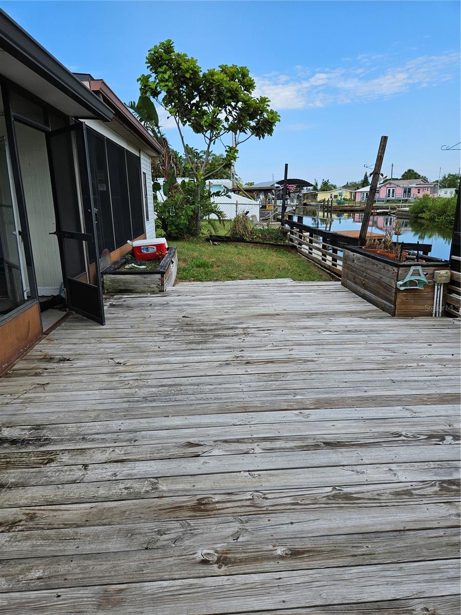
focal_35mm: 23
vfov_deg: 73.9
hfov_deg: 58.9
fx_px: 408
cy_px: 308
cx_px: 230
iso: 25
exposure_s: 1/1425
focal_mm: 5.4
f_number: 1.8
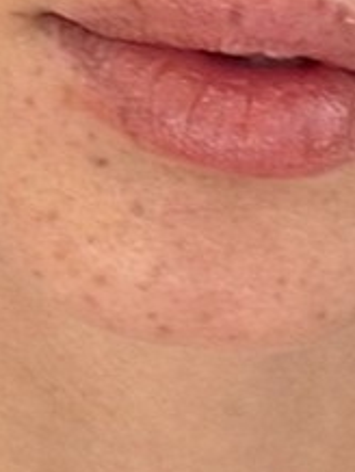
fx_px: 2811
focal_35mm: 206
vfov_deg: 9.5
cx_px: 347
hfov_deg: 7.2
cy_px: -24
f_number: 1.9
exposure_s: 1/50
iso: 64
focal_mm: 2.69
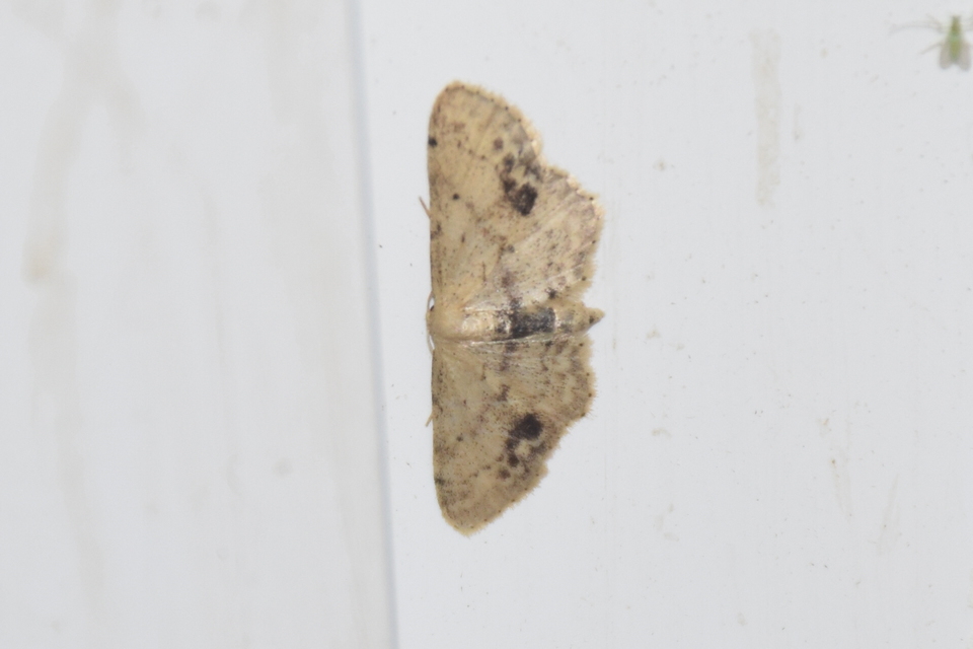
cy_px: 324
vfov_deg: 6.5
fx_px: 5675
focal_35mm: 210
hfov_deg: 9.8
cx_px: 486
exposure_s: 1/60
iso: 320
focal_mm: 140
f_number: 7.1
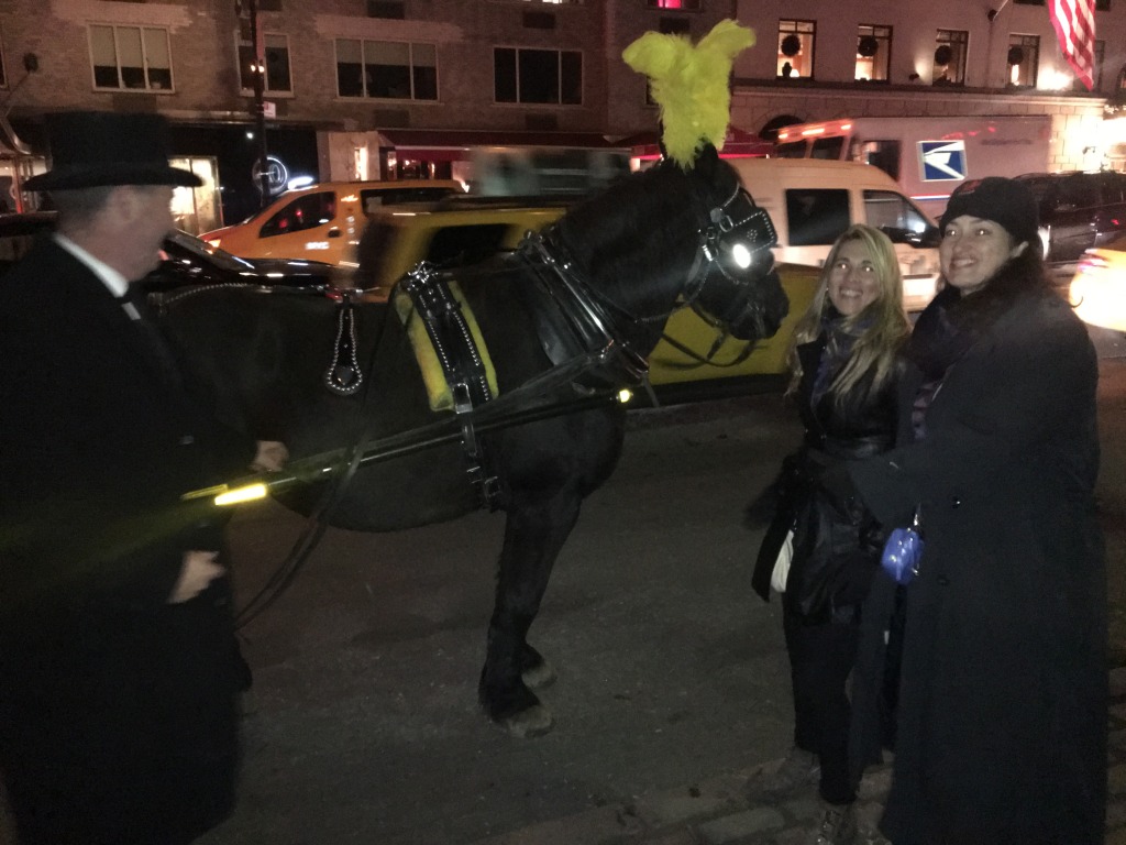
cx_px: 563
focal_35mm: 29
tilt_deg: -13.9
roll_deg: +0.2
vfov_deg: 48.2
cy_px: 422
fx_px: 943
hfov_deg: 61.7
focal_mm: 4.15
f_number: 2.2
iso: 800
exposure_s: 1/16
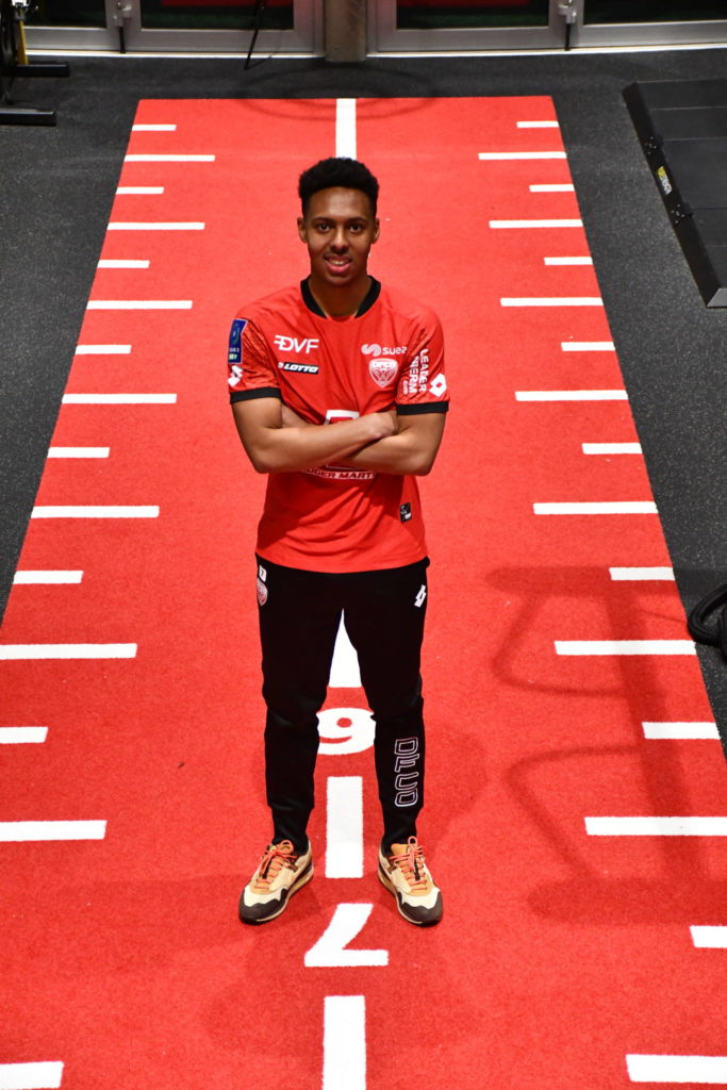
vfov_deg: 24.2
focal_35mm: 84
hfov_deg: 16.3
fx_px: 2543
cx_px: 364
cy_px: 545
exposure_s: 1/60
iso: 4500
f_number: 4.8
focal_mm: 56
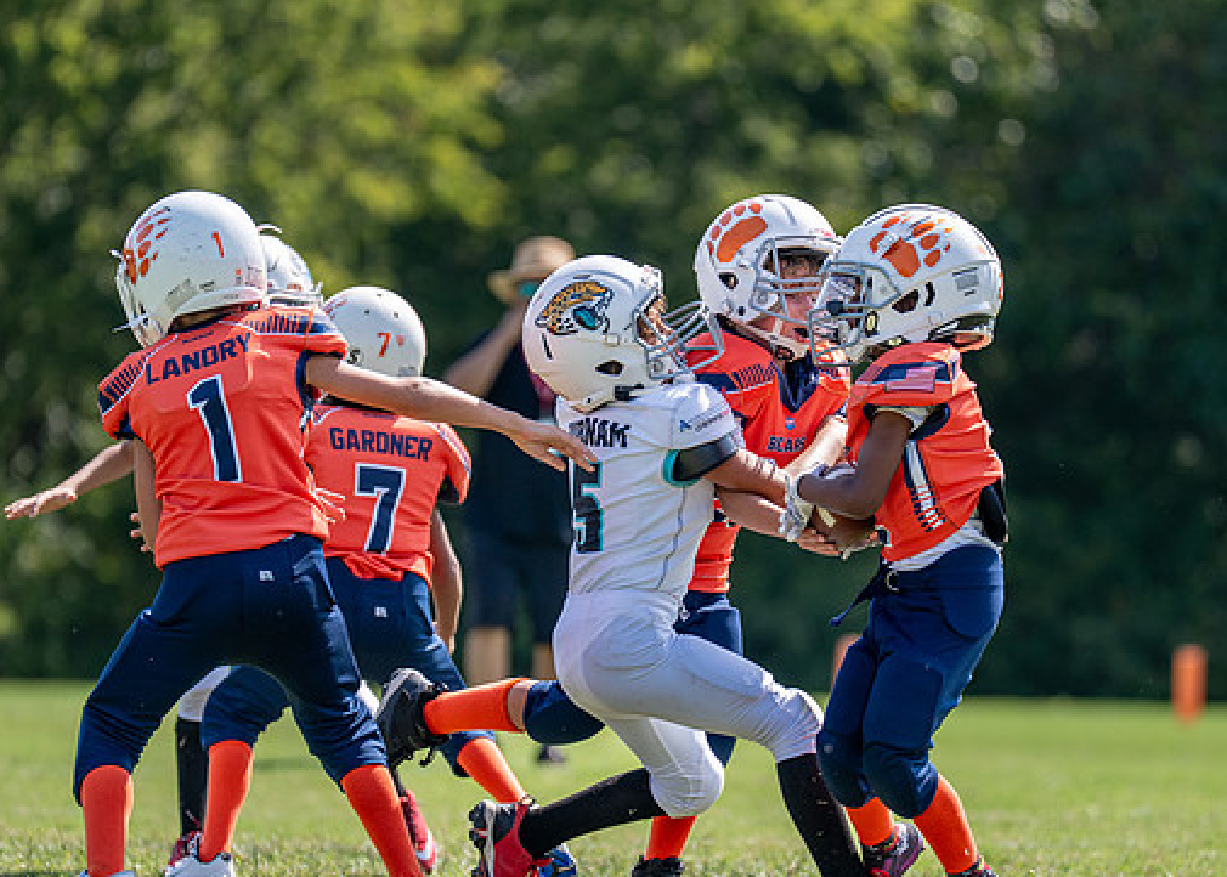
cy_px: 516
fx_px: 12549
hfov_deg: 5.6
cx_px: 594
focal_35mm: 360
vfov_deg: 4.0
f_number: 2.8
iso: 200
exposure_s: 1/2500
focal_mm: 200
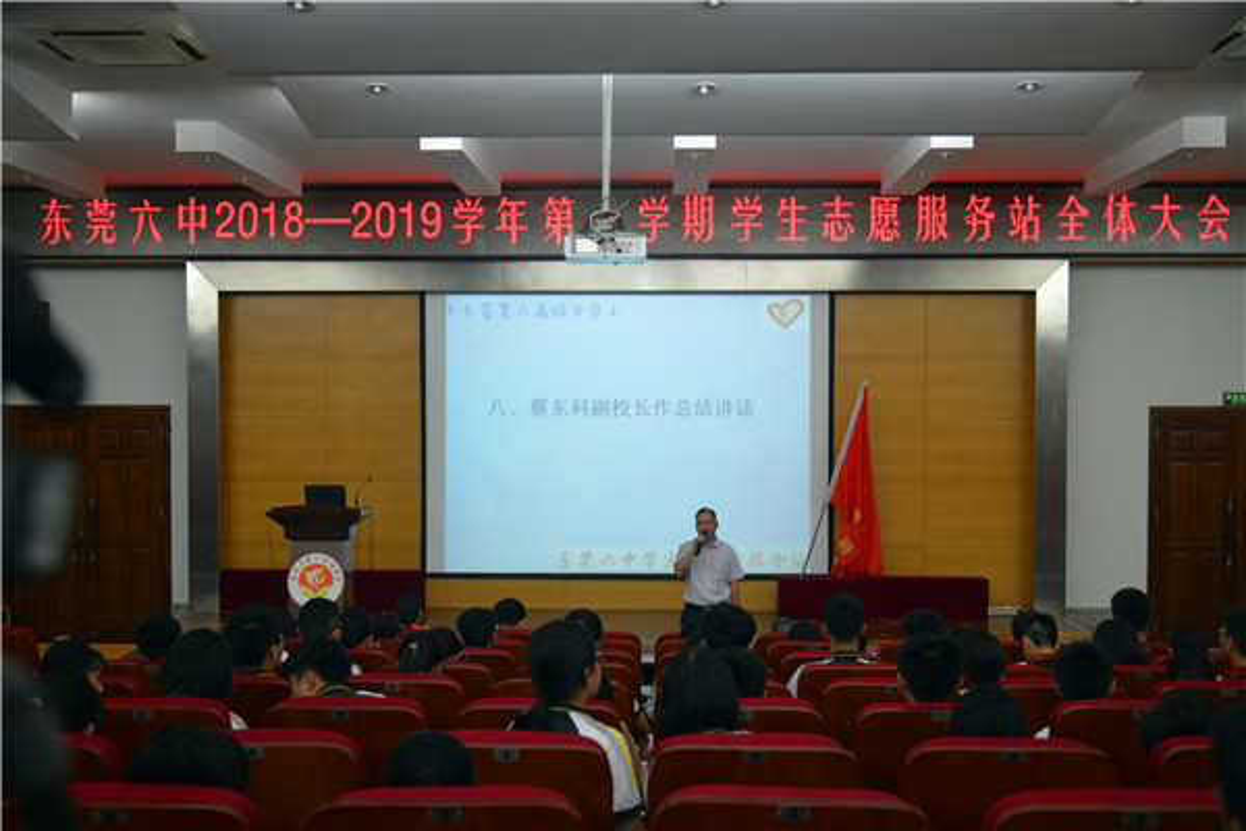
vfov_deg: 33.4
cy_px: 416
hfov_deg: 48.5
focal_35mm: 40
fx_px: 1384
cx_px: 623
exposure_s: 1/50
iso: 400
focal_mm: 40
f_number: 4
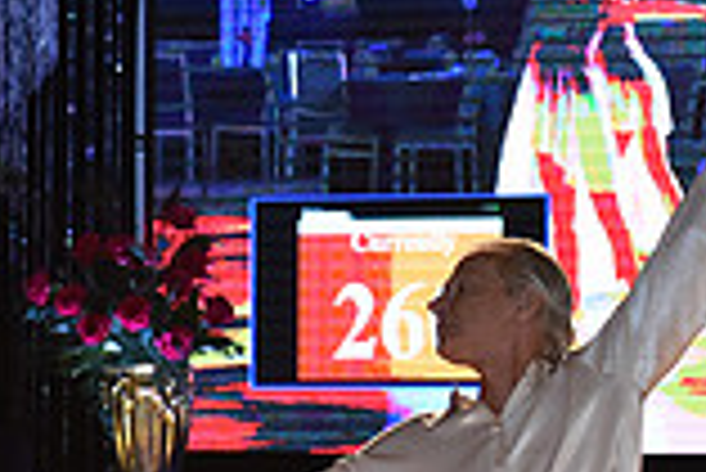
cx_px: -108
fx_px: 5064
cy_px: 784
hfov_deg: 7.9
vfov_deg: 5.3
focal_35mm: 258
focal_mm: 70
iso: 2000
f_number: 5
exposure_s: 1/320
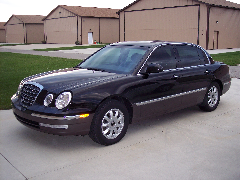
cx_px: 120
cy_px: 90
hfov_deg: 47.9
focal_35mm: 39
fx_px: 270
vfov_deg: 36.8
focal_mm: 8
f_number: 3.4
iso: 100
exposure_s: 1/90
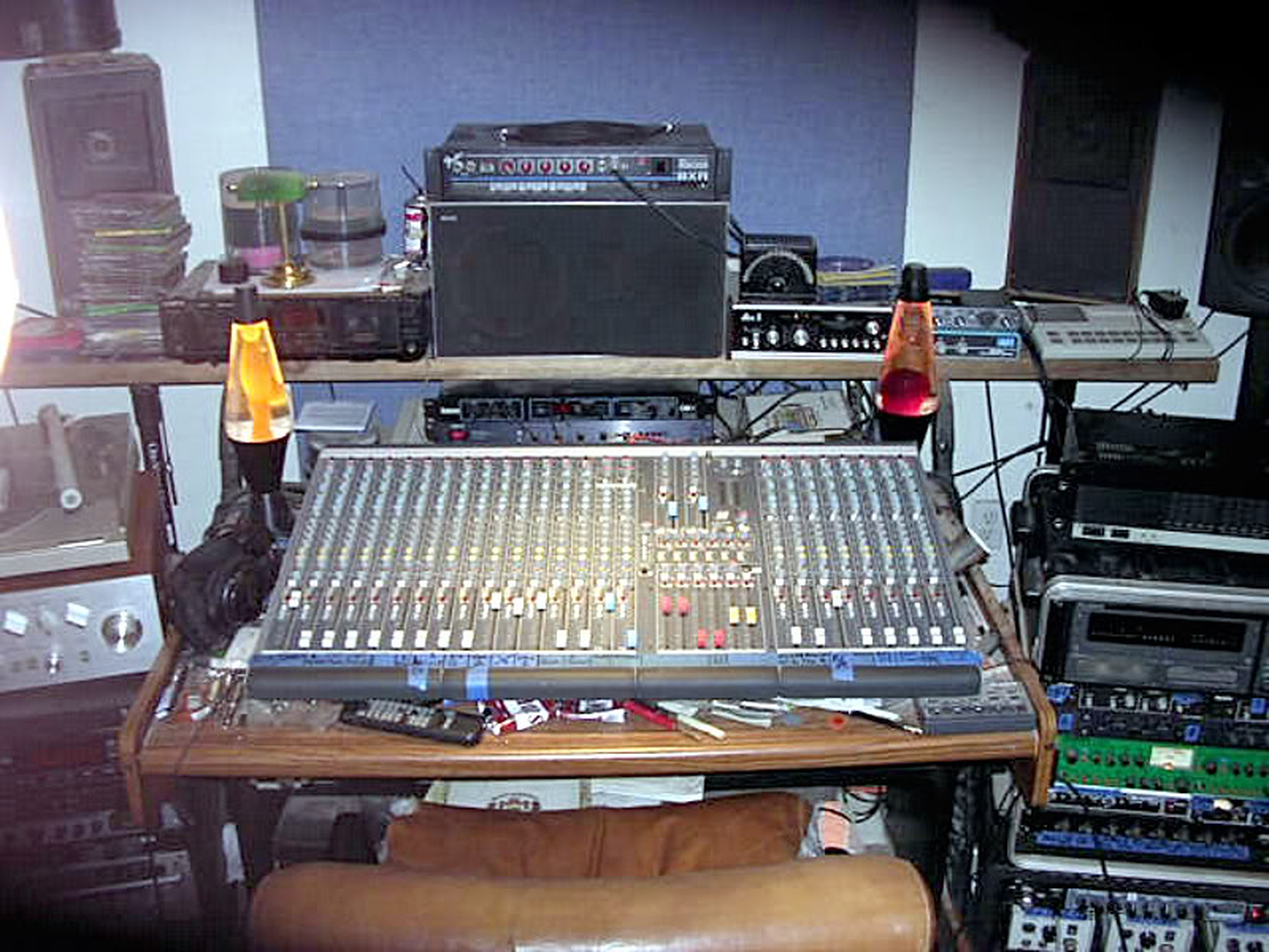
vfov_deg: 37.7
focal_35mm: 38
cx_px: 634
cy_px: 476
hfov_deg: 49.0
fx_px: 1393
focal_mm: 5.8
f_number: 2.8
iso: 149
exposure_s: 1/60.1
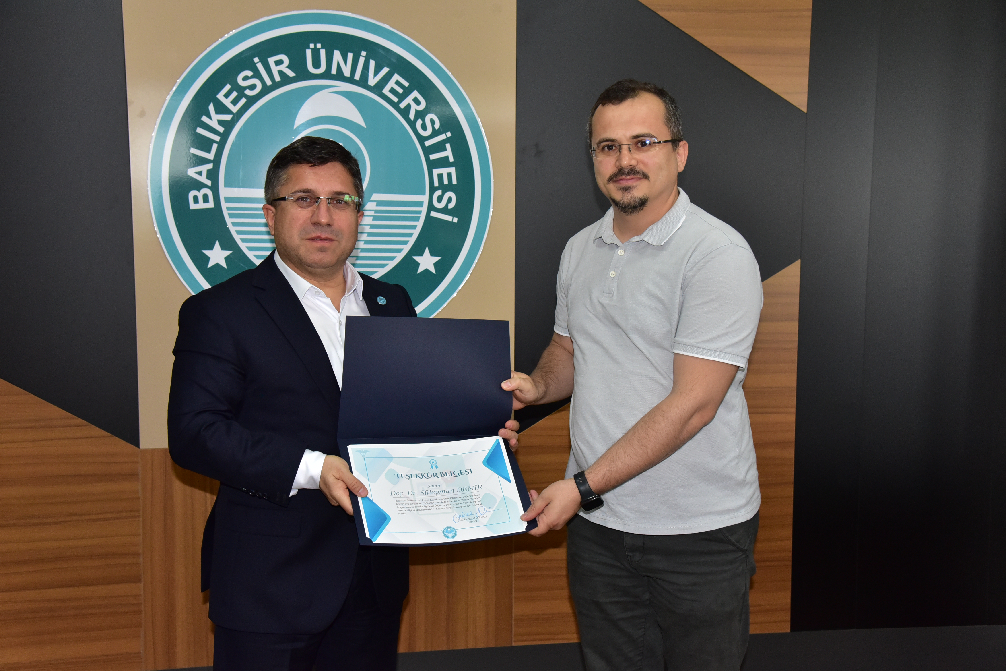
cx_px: 503
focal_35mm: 40
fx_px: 1118
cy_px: 336
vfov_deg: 33.4
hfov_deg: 48.5
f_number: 5.6
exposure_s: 1/200
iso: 2500
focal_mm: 40
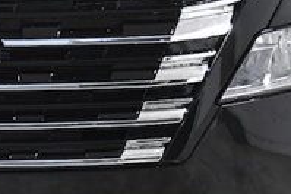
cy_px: -43
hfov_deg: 9.9
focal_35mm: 206
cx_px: -45
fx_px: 1666
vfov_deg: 6.6
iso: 2500
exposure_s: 1/320
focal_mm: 27
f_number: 4.5
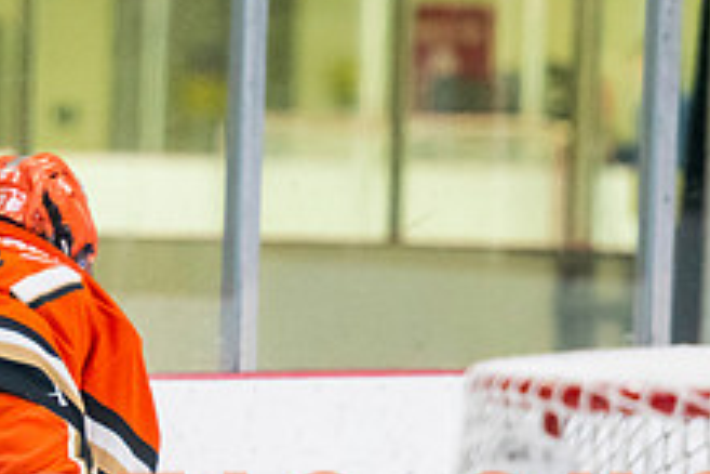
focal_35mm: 589
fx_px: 11615
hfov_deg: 3.5
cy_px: 567
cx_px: -52
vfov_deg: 2.3
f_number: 3.2
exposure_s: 1/640
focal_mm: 160
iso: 2500
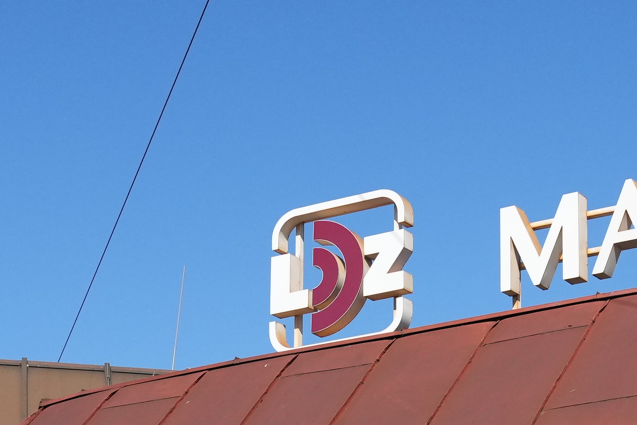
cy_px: 639
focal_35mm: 105
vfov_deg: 12.4
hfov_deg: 19.4
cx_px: 419
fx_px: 1858
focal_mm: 24
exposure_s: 1/10000
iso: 1250
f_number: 4.5
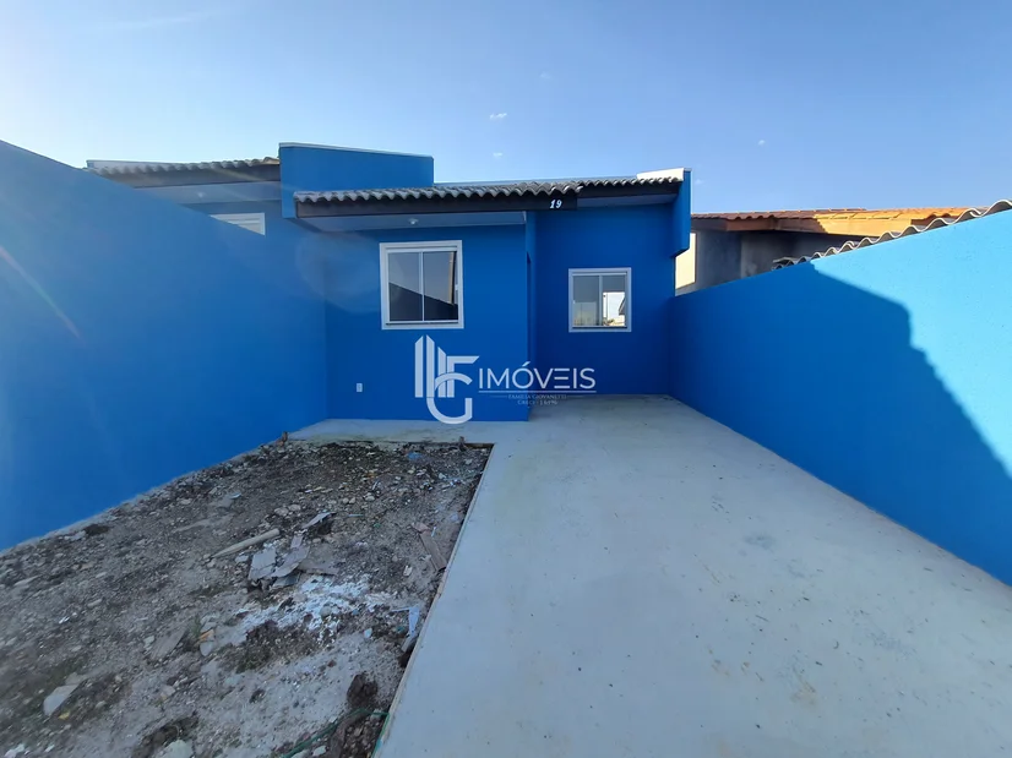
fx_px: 380
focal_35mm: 13
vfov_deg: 89.9
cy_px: 379
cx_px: 506
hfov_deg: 106.2
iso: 50
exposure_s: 1/758
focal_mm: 1.74
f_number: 2.2
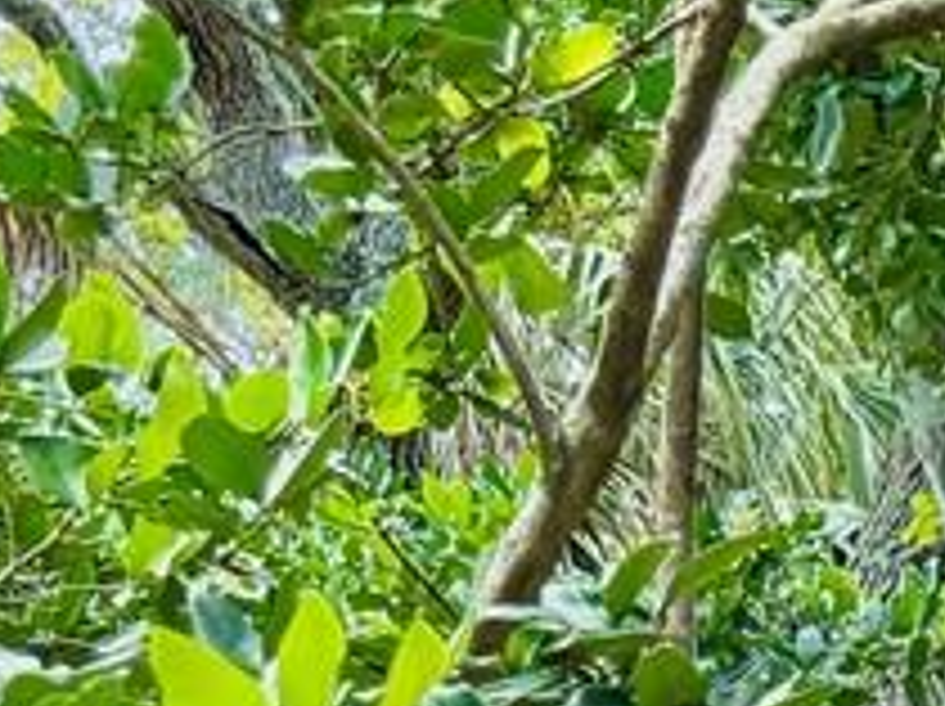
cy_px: 2469
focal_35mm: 183
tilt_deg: -3.9
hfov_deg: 10.2
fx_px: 4990
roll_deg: +0.2
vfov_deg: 6.9
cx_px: 1755
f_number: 1.78
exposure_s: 1/322
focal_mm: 6.76
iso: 100
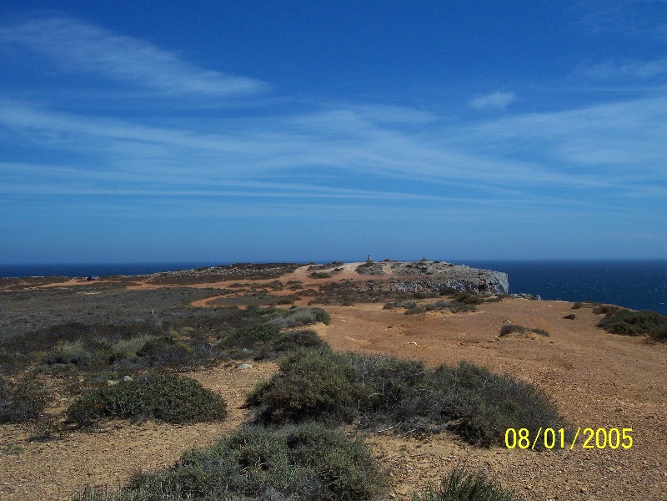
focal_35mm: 38
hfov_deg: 49.0
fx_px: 732
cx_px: 334
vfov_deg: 37.7
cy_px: 250
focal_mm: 8
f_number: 4.8
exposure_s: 1/1000
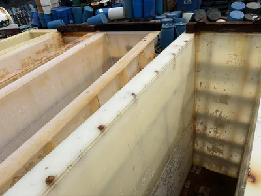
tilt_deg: -31.1
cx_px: 130
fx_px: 196
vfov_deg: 53.1
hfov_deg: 67.3
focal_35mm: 26
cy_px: 98
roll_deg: +17.5
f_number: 1.6
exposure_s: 1/5348
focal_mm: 5.96
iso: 50
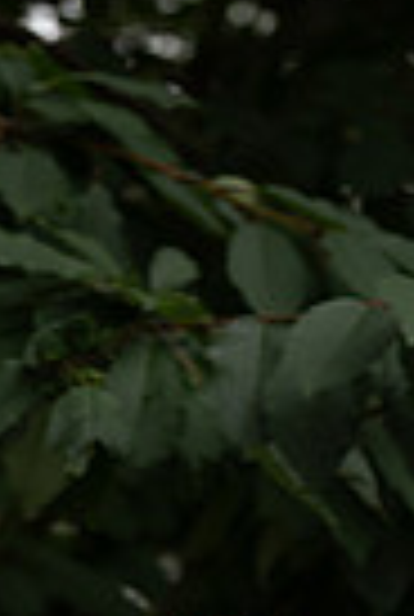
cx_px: 122
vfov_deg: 8.1
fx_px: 4273
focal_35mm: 249
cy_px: 976
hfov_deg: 5.5
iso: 320
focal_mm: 76
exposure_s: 1/400
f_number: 3.2
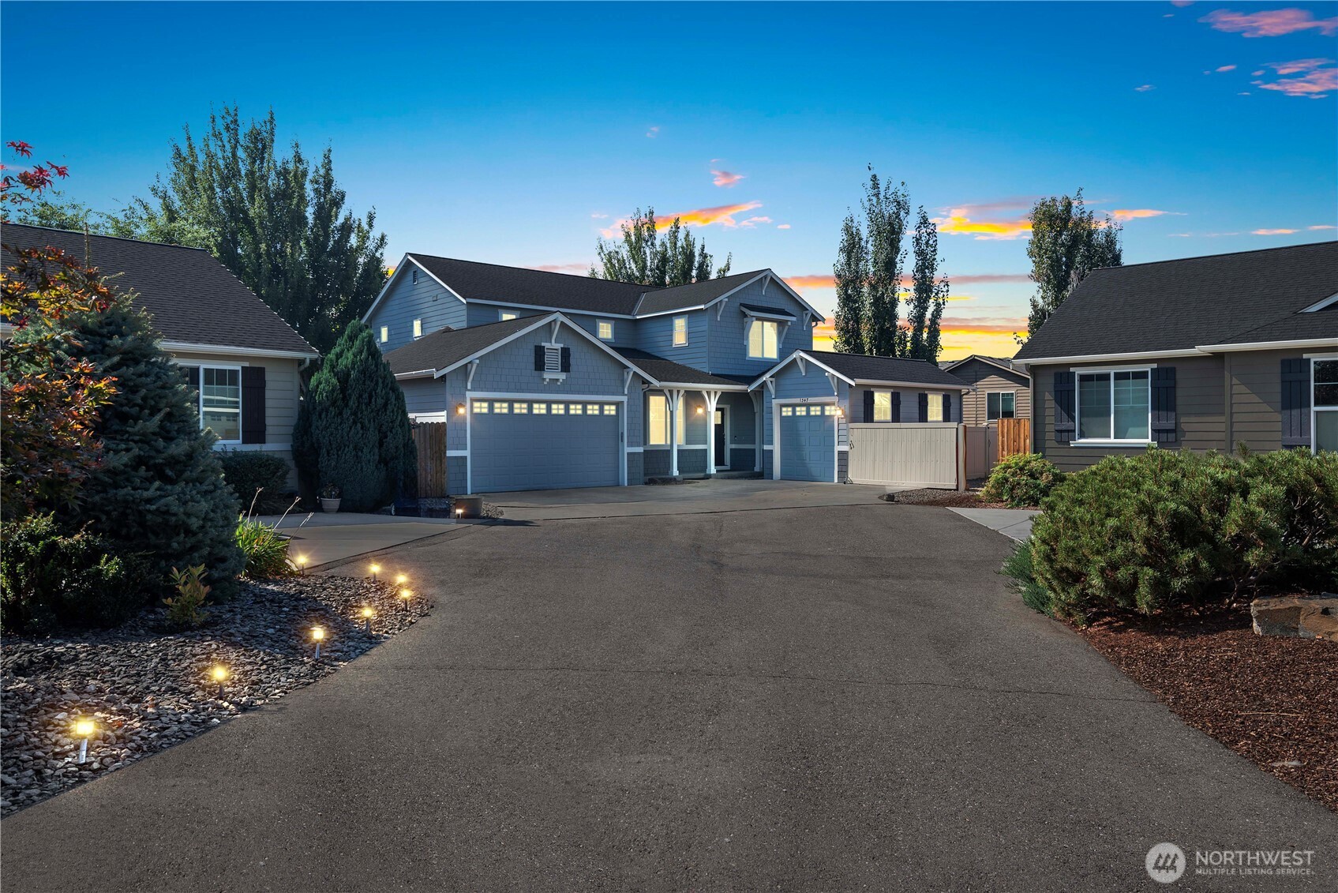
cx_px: 669
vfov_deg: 53.2
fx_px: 892
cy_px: 446
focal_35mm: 24
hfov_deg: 73.7
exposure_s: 1/320
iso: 100
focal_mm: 24
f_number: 8
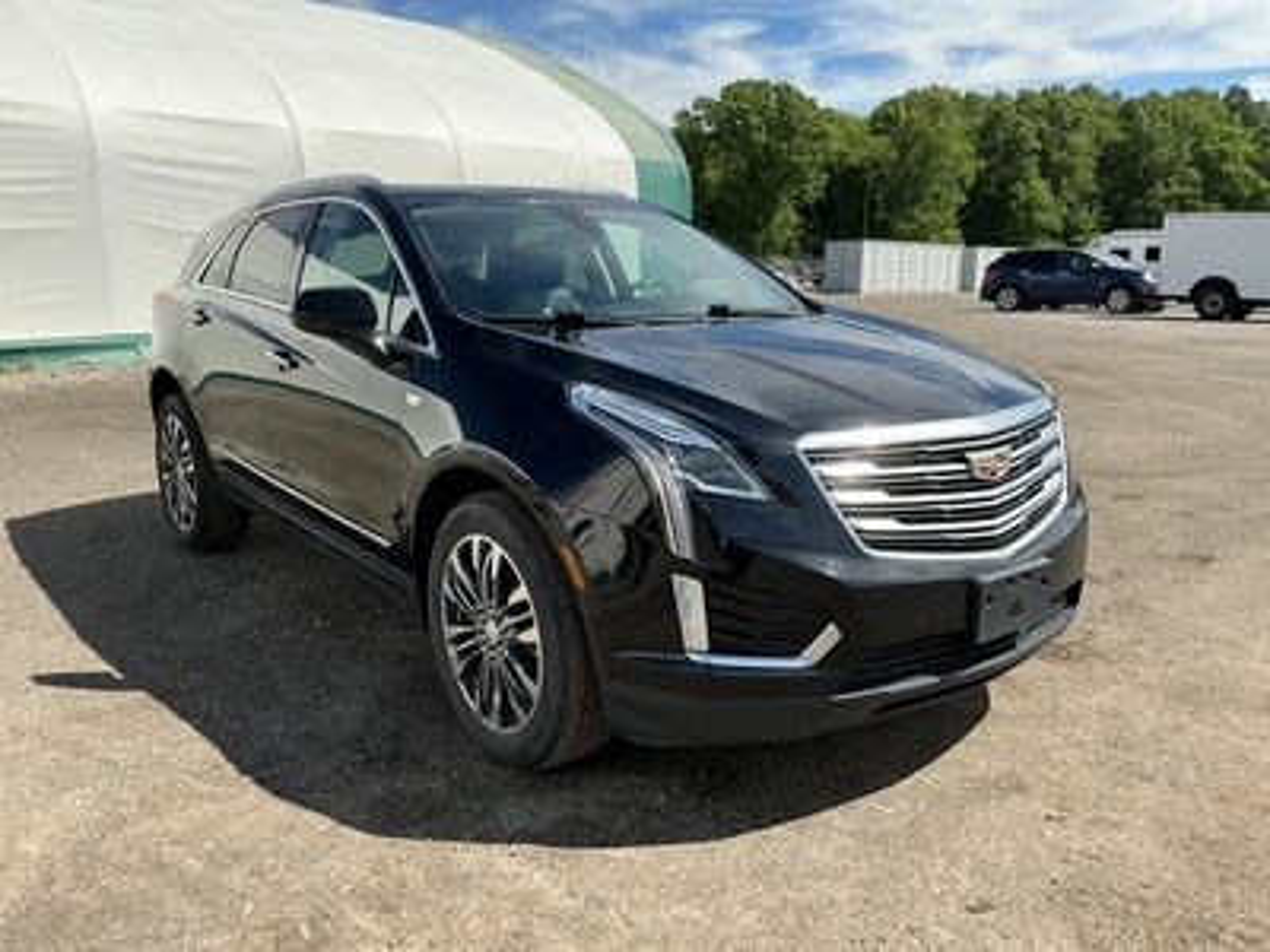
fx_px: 1027
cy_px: 476
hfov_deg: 63.4
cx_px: 635
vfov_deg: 49.7
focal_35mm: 28
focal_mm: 3
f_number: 1.8
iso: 25
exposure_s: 1/1342
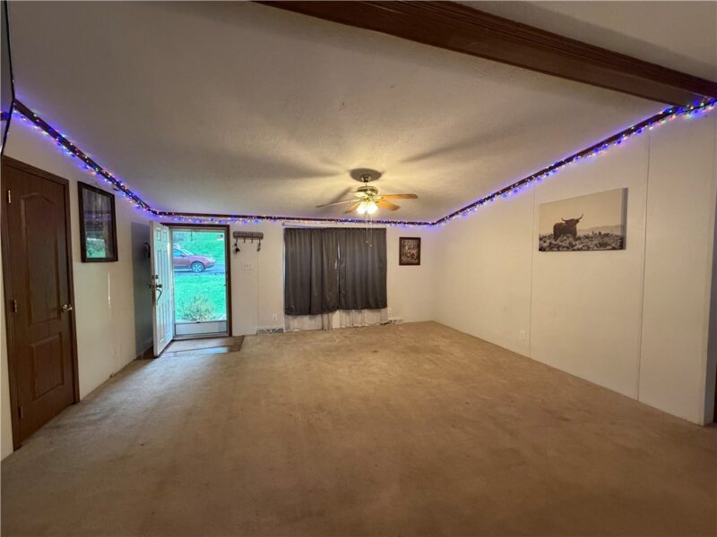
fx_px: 290
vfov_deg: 85.7
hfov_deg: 102.1
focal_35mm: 14
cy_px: 268
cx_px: 358
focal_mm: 2.22
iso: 500
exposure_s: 1/60
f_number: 2.2
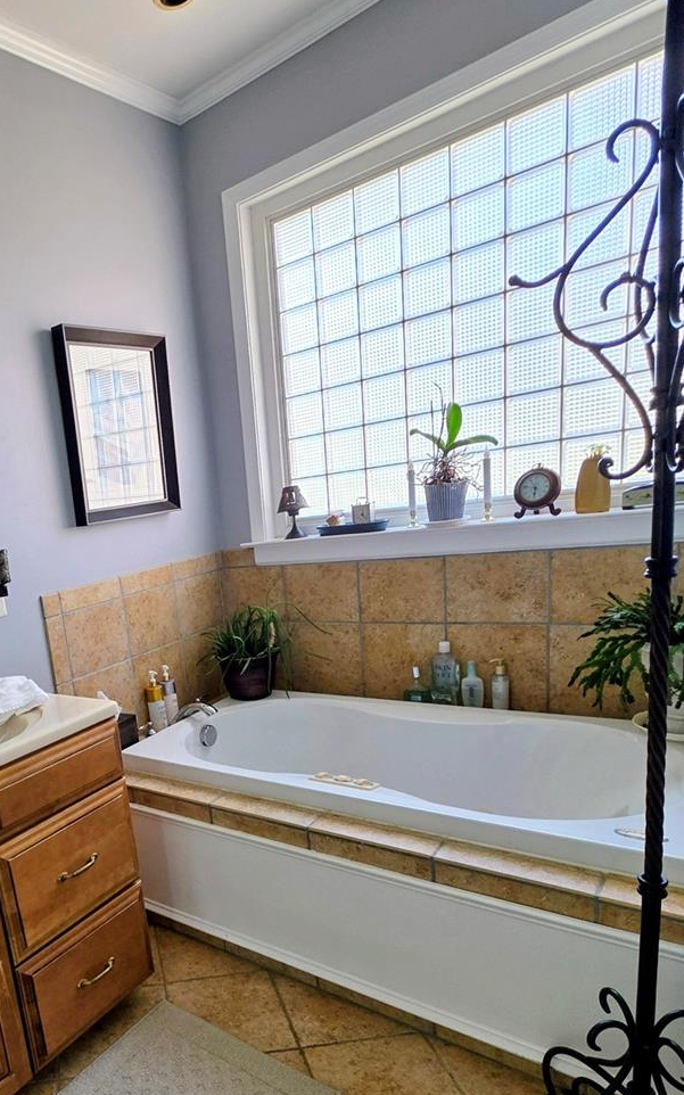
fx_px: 656
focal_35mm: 22
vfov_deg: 78.3
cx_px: 94
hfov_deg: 50.1
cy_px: 680
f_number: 1.9
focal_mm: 2.2
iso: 80
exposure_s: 1/120
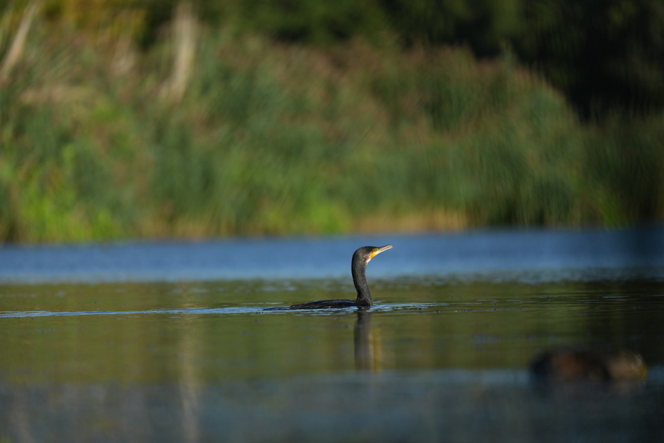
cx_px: 332
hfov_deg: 5.2
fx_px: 7377
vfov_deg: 3.4
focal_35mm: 400
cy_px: 222
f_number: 4.5
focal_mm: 400
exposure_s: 1/3200
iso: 400
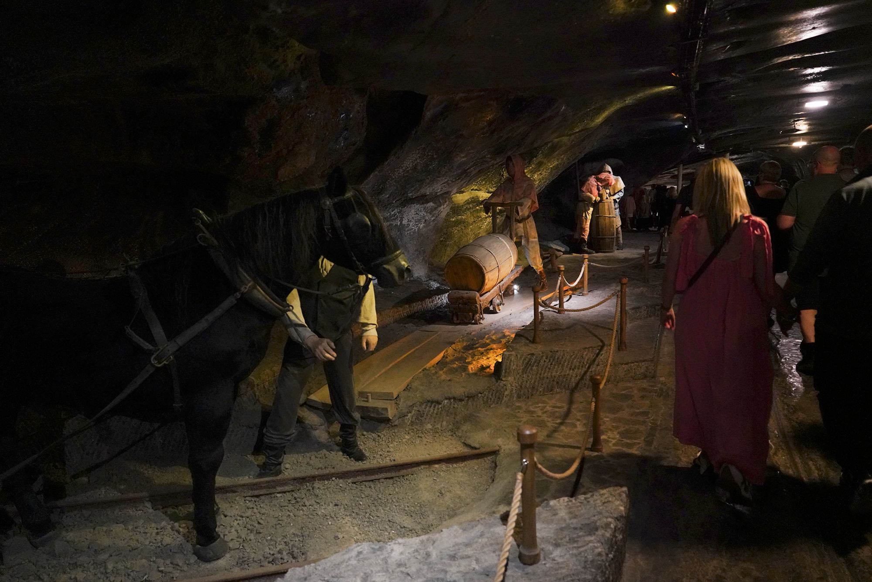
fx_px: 581
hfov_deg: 73.7
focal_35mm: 24
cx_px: 436
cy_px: 291
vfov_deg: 53.1
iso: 6400
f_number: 3.2
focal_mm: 24
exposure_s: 1/80
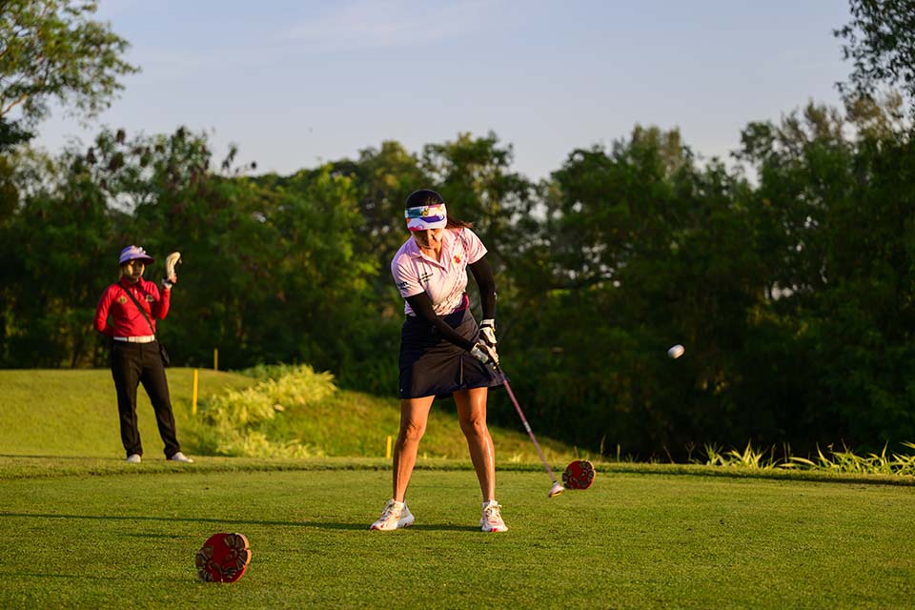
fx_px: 1779
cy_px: 305
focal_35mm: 70
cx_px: 458
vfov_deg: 19.5
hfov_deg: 28.8
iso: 140
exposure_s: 1/1000
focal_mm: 70
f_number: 2.8
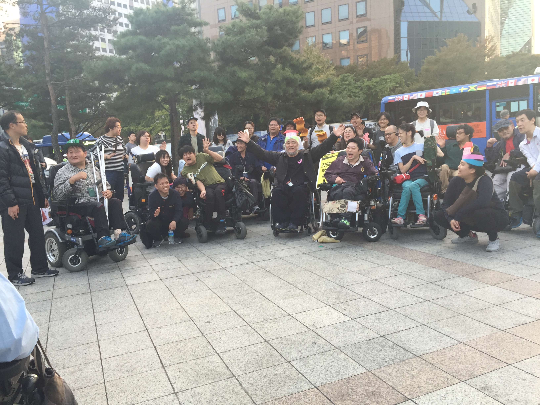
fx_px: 452
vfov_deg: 48.2
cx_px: 270
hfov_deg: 61.7
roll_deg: +1.2
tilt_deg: -7.7
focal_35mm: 29
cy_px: 202
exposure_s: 1/120
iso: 50
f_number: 2.2
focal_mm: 4.15
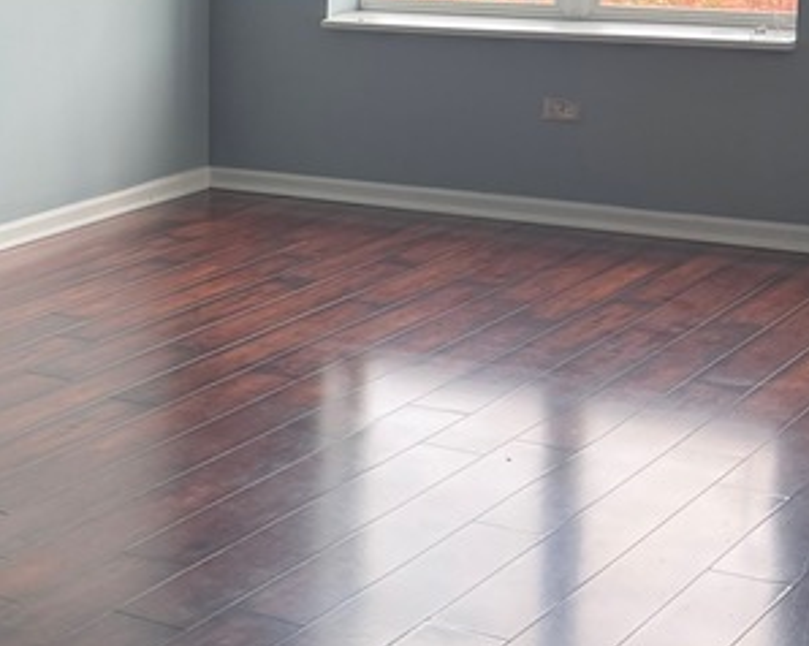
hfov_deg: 20.7
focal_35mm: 85
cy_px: 125
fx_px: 2034
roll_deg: +0.6
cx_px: -209
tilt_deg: -5.2
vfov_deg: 17.9
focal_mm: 6.76
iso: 125
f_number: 1.78
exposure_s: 1/121
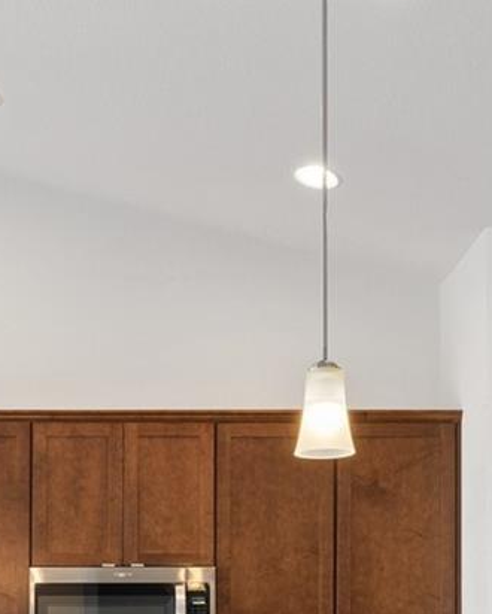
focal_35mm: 59
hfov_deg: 25.5
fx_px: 1073
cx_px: 115
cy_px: 636
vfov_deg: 29.5
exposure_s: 1/1.25
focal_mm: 16
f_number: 11
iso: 160
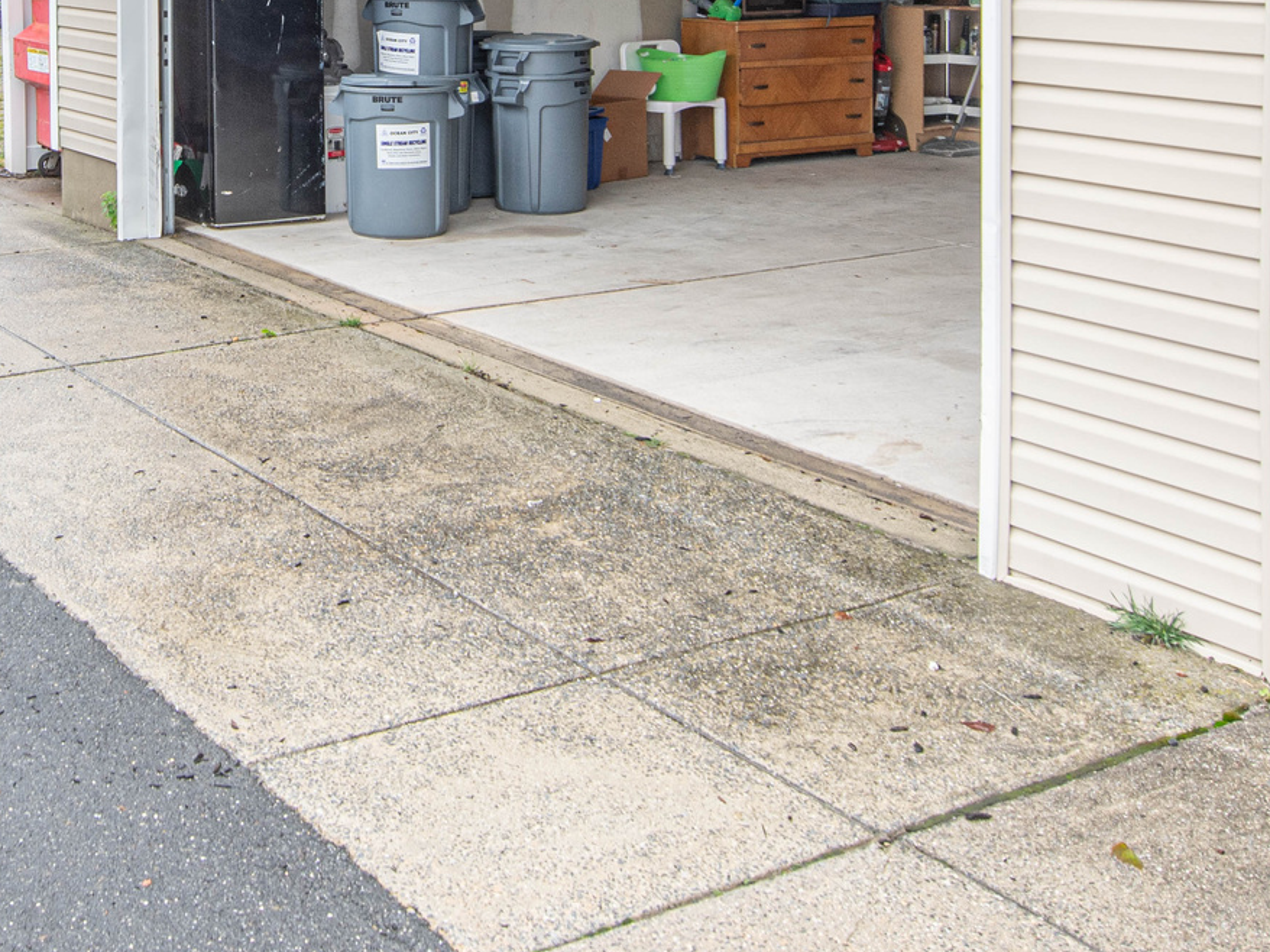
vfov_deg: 27.6
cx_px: 236
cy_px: -40
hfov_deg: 37.4
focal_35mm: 49
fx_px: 1797
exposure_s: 1/30
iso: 80
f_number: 9
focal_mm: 14
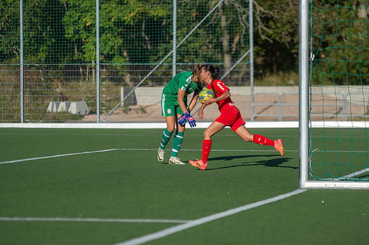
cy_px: 122
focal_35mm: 192
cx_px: 184
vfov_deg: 7.1
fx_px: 1971
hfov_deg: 10.7
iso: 125
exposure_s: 1/2000
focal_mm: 175
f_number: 3.2
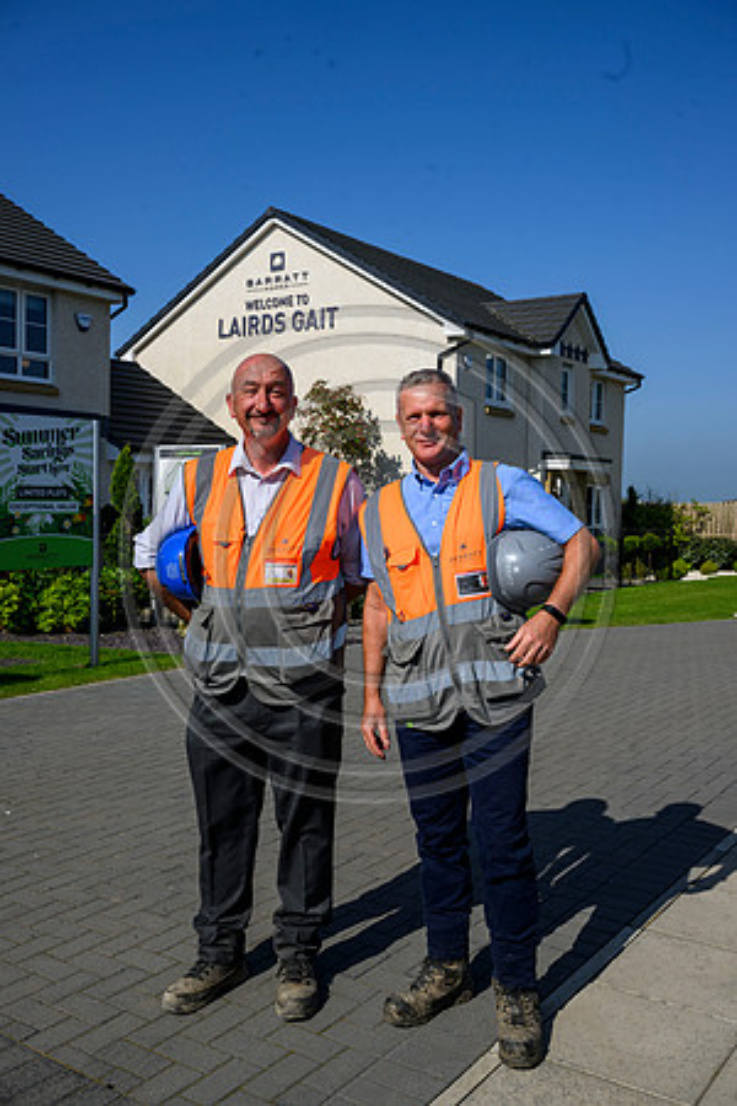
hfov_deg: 39.4
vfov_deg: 56.5
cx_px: 368
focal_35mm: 34
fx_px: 1029
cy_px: 553
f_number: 9
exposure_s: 1/500
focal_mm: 33.5
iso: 125
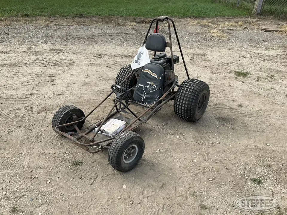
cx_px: 144
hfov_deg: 61.7
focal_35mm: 29
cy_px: 108
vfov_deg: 48.2
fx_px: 240
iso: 25
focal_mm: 3
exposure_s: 1/804
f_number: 1.8
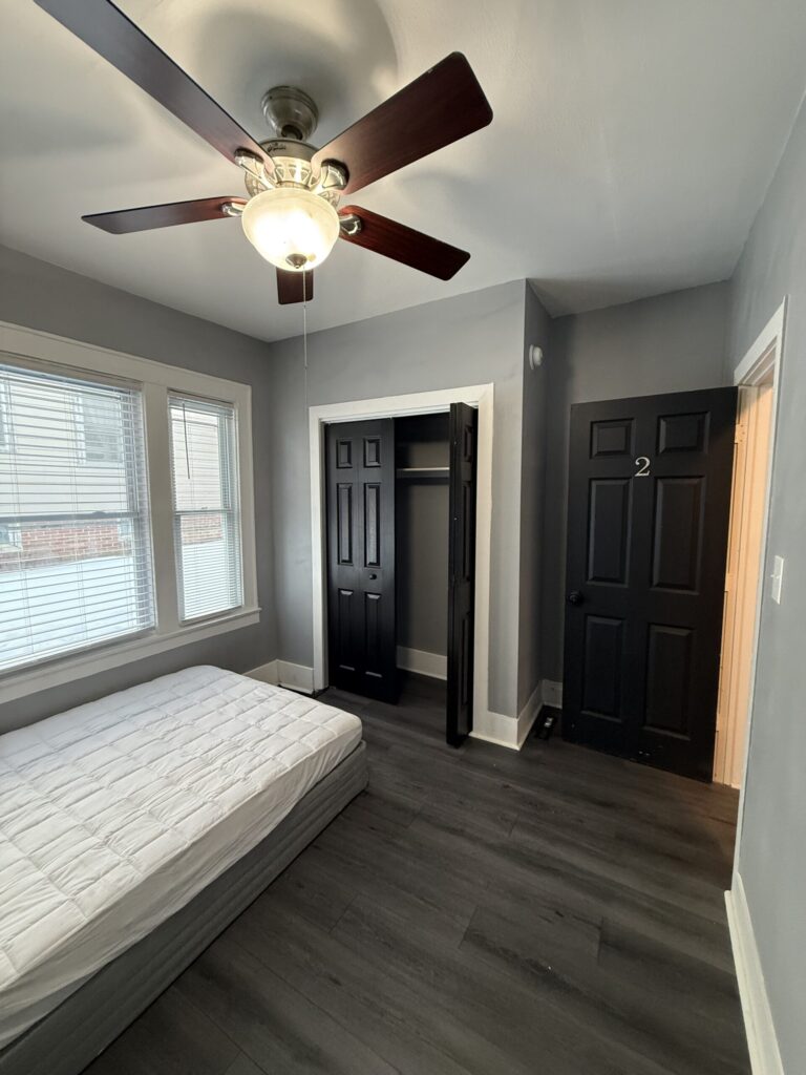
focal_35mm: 14
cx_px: 403
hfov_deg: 85.7
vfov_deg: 102.1
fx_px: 435
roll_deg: -1.7
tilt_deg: -5.4
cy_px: 538
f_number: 2.2
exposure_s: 1/60
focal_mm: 2.22
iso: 400
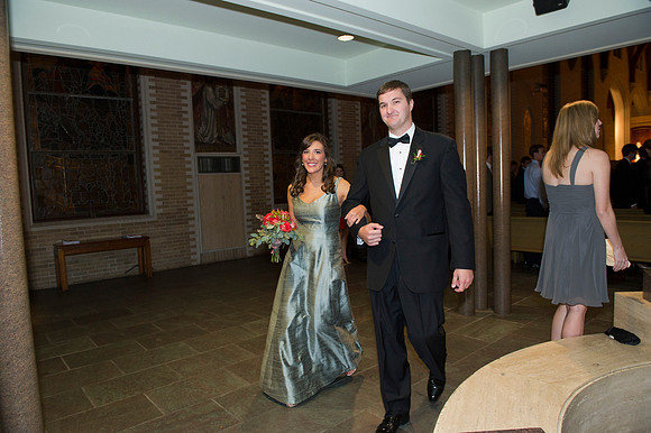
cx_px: 326
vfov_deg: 53.1
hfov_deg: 73.8
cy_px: 216
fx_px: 434
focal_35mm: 24
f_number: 5
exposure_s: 1/80
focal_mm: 24
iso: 1600
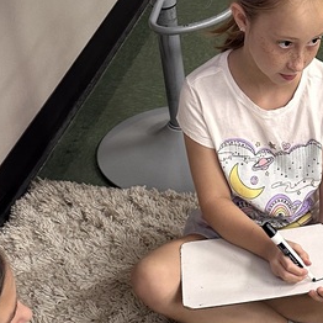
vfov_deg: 18.8
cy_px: 461
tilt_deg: -50.7
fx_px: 876
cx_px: 332
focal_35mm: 83
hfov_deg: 20.2
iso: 200
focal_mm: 6.86
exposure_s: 1/60
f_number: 1.78
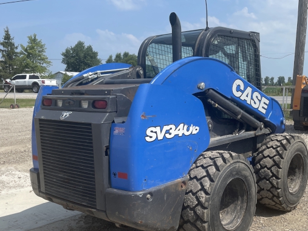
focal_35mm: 41
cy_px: 157
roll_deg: -0.1
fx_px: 365
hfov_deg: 45.5
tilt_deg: -9.2
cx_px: 187
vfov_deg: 34.7
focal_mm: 4.2
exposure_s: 1/4651
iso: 32
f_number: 1.6
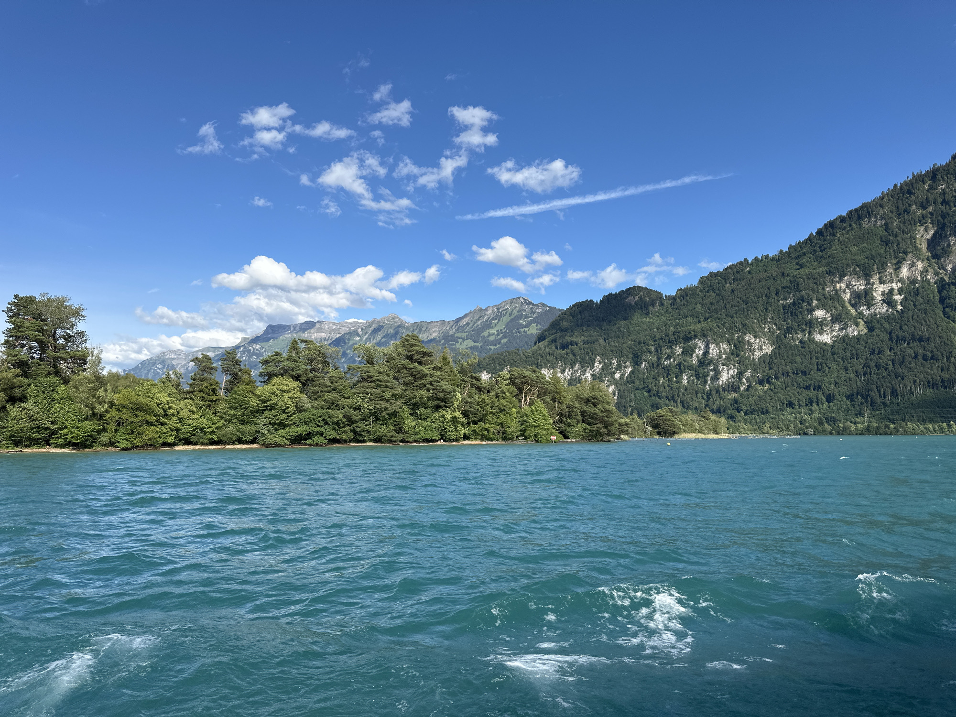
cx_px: 478
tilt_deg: +6.7
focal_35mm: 24
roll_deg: +0.1
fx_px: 663
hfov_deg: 71.6
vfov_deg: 56.8
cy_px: 358
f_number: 1.78
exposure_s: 1/4184
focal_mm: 6.86
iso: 80
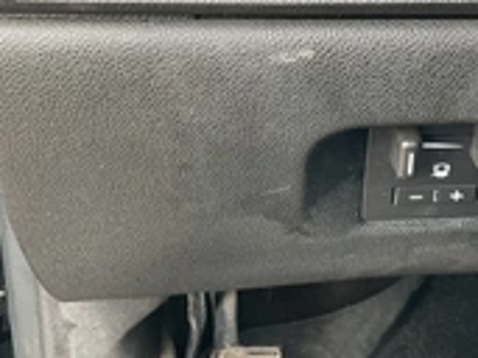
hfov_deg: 28.4
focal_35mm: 68
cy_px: 6
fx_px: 938
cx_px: 324
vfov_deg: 20.9
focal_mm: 3
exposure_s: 1/122
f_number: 1.8
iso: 50
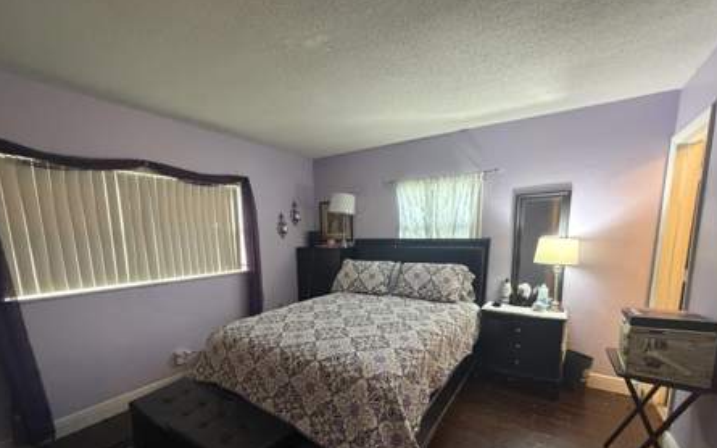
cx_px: 353
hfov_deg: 97.8
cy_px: 280
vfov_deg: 70.1
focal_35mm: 16
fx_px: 313
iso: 640
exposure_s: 1/60
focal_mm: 2.22
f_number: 2.2
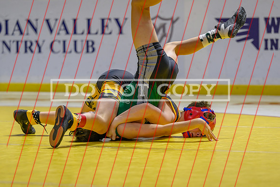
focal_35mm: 195
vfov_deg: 7.0
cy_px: 131
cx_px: 152
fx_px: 1521
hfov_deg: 10.5
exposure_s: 1/800
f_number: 2.8
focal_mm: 135
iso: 800
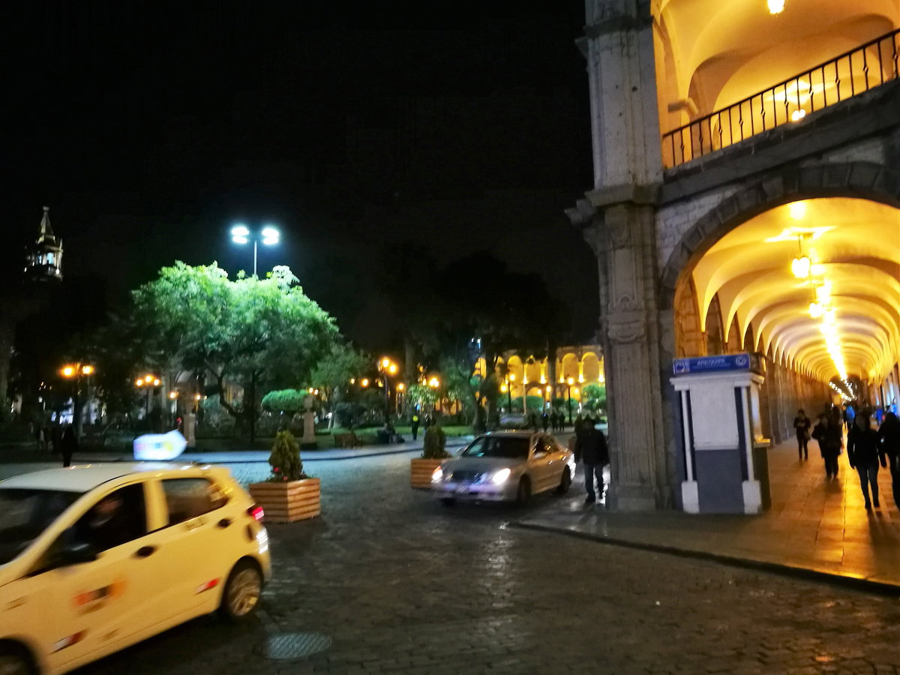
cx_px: 450
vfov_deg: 51.4
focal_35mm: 27
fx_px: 702
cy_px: 338
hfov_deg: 65.3
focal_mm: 4.5
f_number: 2.2
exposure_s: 1/20
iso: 500
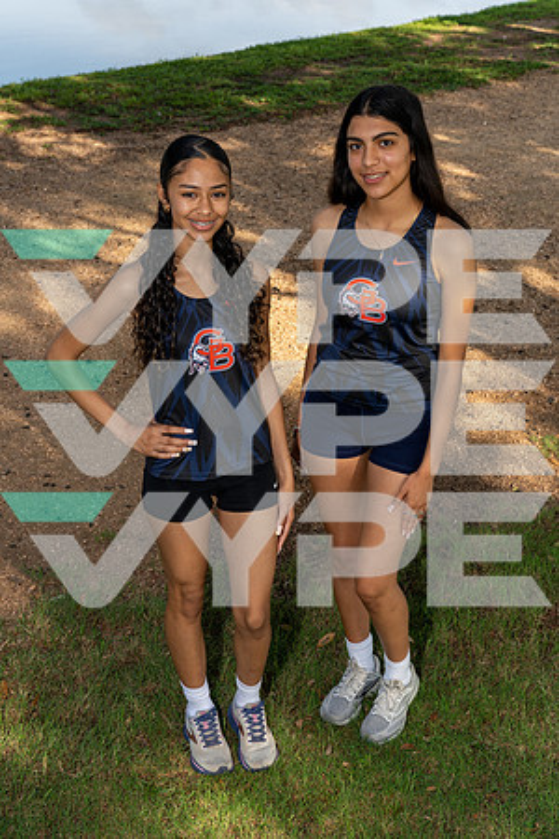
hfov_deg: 25.5
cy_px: 420
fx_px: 1234
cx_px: 280
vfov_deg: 37.5
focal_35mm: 53
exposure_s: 1/250
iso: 250
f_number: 8
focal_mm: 53
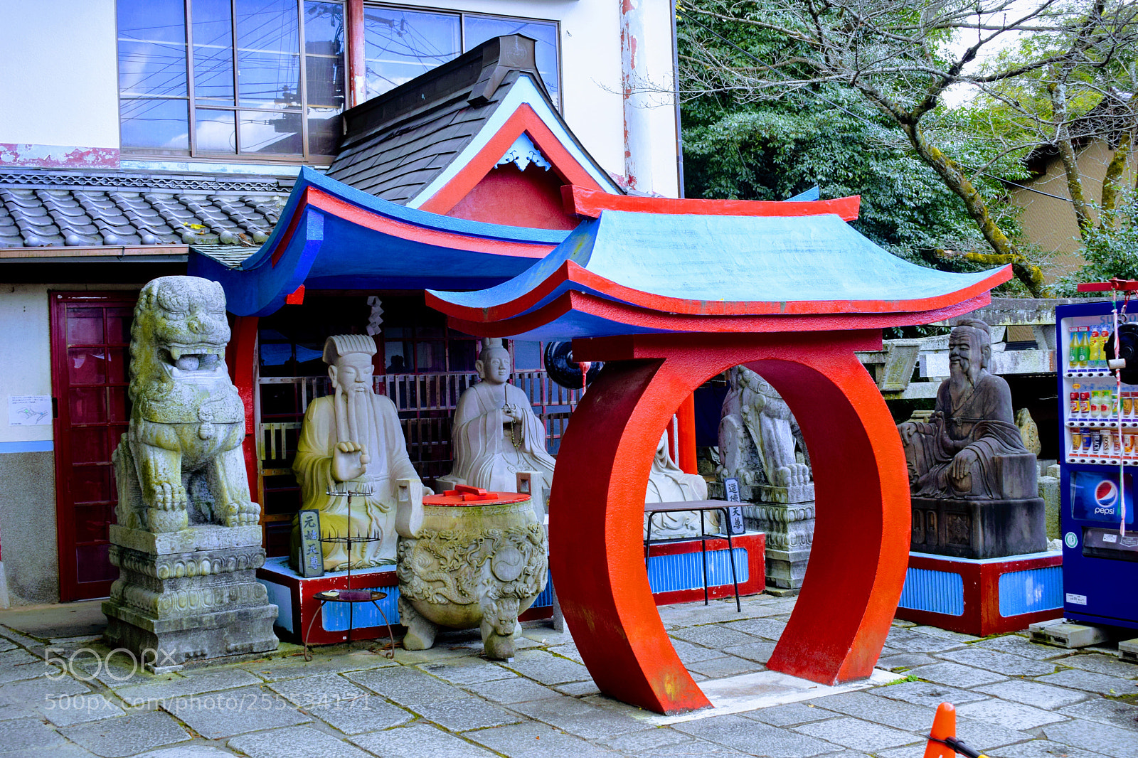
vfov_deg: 29.9
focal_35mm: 45
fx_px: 1422
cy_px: 379
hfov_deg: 43.6
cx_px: 569
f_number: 5.6
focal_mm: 30
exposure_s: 1/125
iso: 400
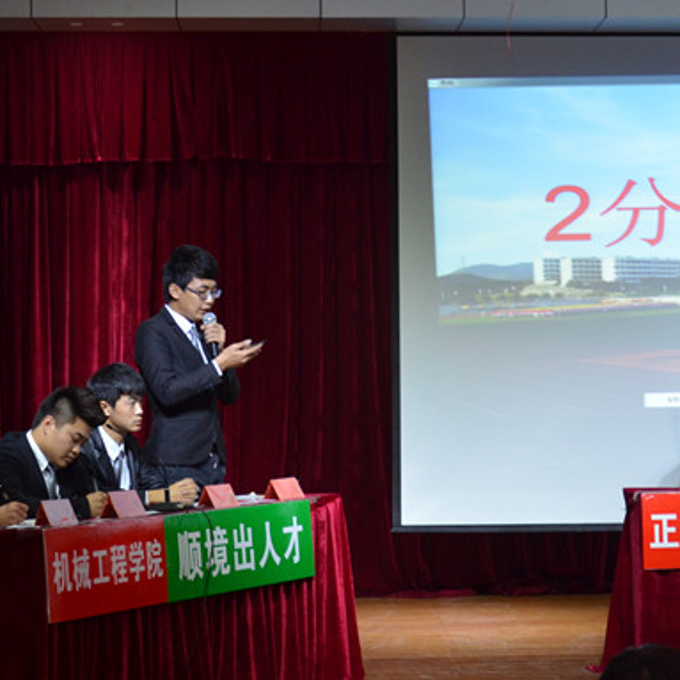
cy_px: 351
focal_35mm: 93
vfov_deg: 18.7
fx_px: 2064
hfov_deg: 18.7
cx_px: 431
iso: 800
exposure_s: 1/50
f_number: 4.5
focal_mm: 35
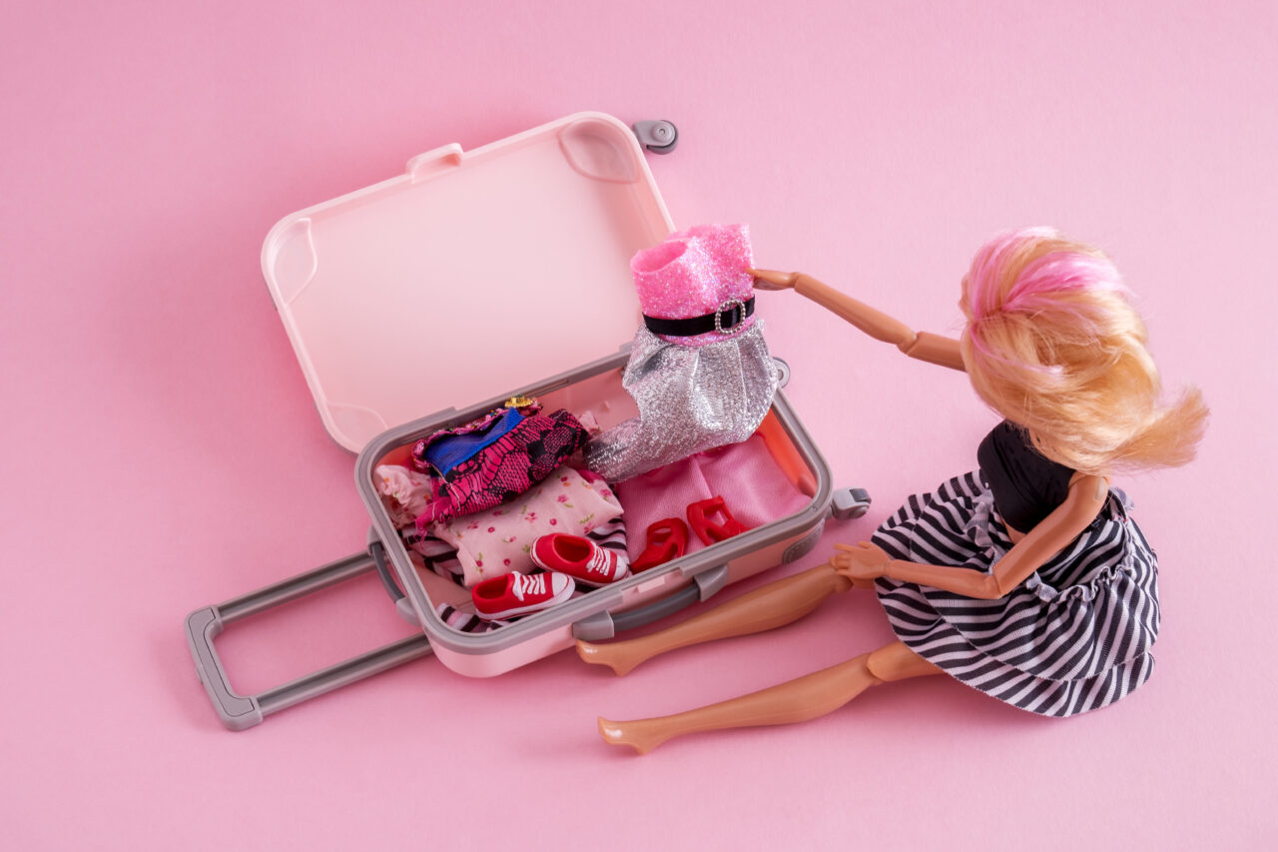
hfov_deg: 29.7
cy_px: 426
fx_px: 2414
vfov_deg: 20.0
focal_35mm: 68
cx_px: 639
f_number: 9
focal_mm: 45
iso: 200
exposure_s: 1/125
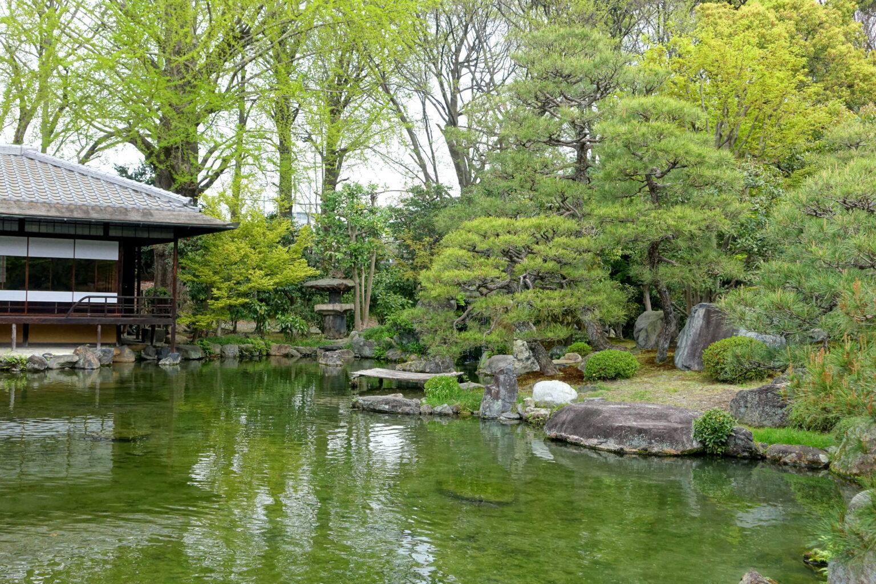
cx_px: 438
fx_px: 900
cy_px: 292
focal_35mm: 37
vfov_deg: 35.9
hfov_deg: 51.9
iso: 400
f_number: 4
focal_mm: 13.72
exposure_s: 1/640
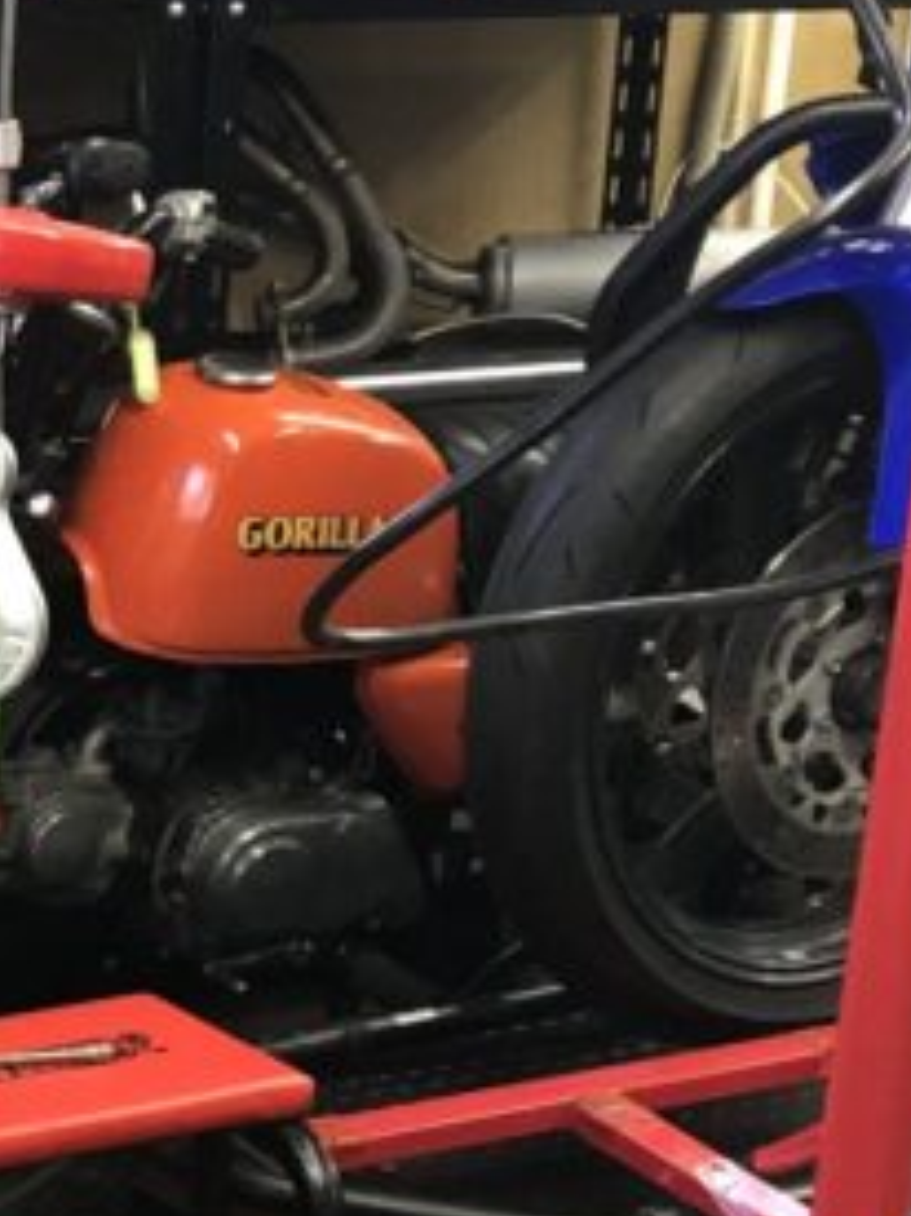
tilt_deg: -19.8
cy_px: 1225
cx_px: -332
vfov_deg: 18.7
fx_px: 3582
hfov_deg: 13.8
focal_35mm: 102
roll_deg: -0.4
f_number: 1.8
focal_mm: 3.99
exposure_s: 1/17
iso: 100
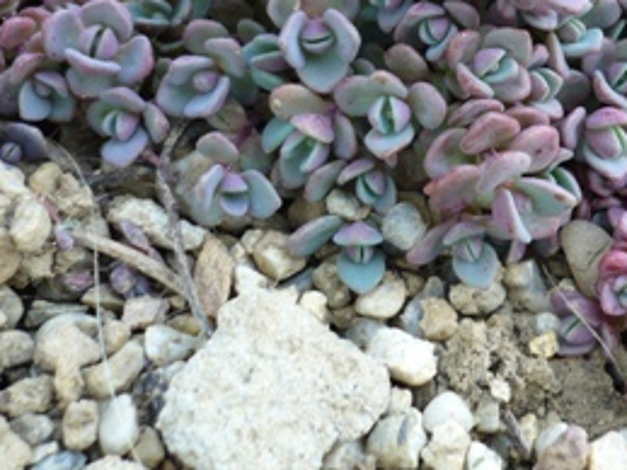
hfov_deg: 23.9
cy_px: 12
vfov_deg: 18.2
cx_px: 581
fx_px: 1430
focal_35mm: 79
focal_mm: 5.8
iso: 100
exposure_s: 1/50
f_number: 2.8
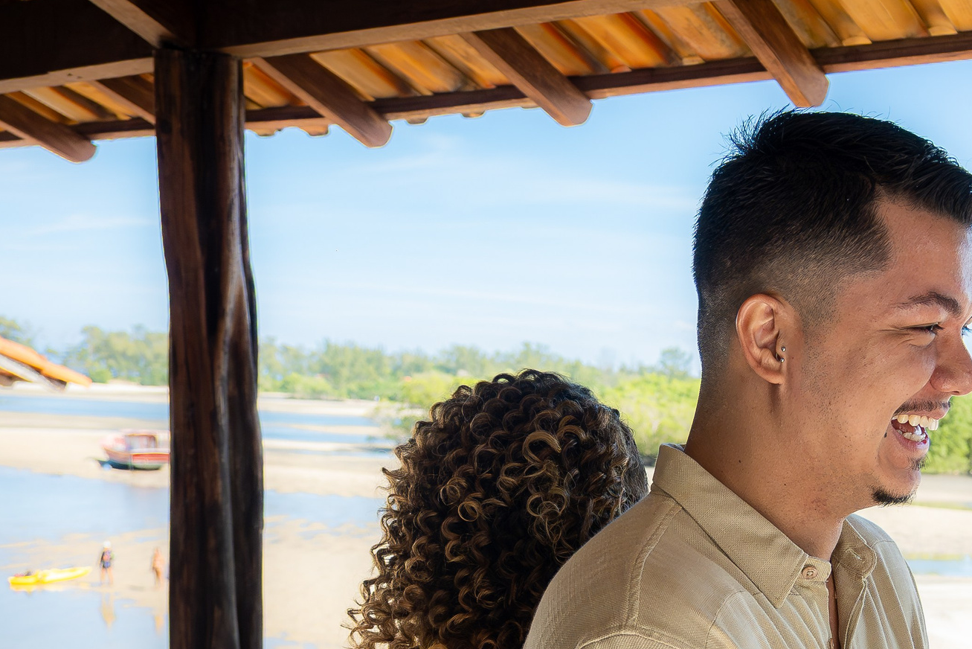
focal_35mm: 47
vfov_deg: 27.2
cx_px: 674
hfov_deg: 41.2
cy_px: 634
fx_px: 1269
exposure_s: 1/2000
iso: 640
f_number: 3.5
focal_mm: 16
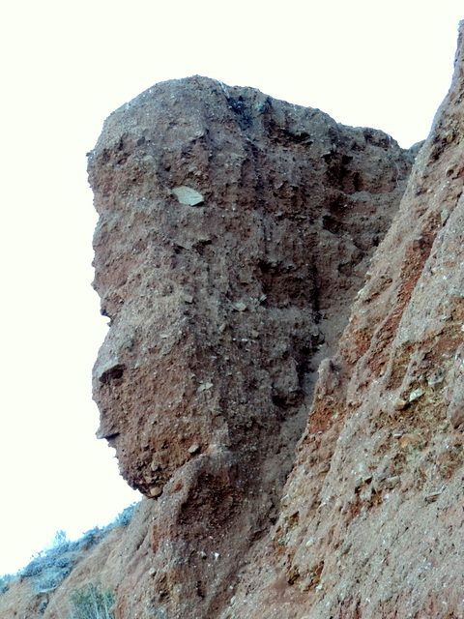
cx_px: 232
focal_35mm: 85
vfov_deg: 23.0
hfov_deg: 17.4
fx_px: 1519
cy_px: 310
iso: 320
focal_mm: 15.1
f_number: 4
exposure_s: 1/100
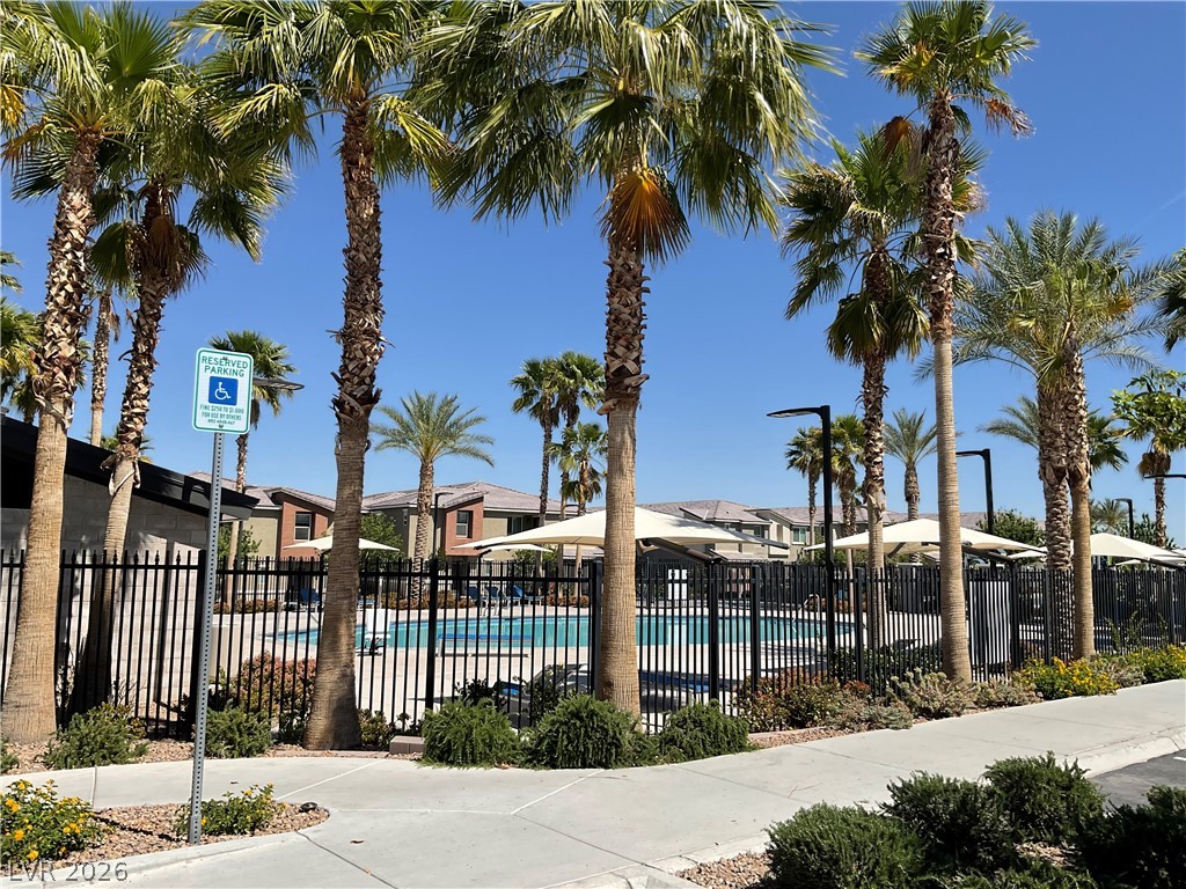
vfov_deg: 48.2
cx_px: 593
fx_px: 994
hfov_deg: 61.7
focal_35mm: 29
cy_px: 444
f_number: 1.8
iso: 16
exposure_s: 1/2667
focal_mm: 3
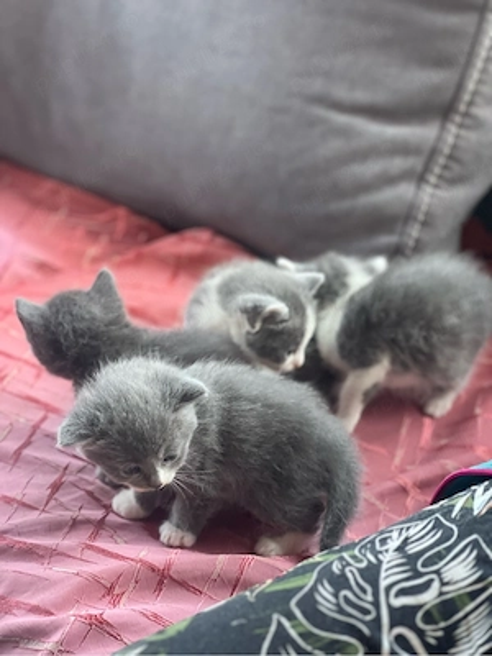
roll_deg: -1.8
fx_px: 1459
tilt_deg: -26.2
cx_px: 246
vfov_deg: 25.3
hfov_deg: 19.1
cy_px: 328
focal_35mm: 77
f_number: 2.8
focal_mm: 9
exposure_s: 1/64
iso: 250
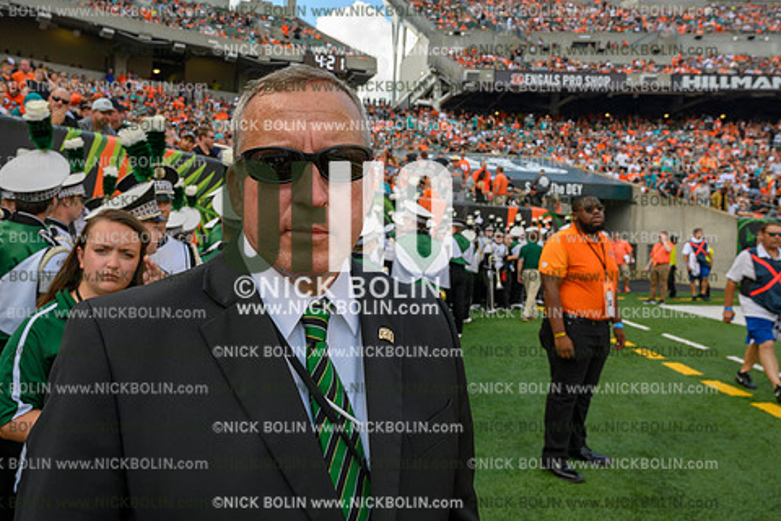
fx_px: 629
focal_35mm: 29
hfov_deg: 63.4
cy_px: 239
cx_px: 337
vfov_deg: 44.9
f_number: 7.1
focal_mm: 24
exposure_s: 1/100
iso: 80
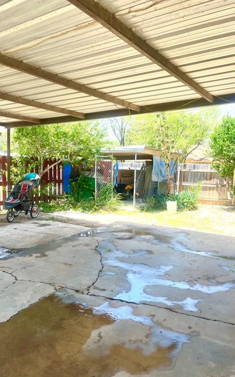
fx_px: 287
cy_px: 190
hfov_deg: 44.5
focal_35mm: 28
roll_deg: -0.8
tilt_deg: -4.3
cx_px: 112
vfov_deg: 66.5
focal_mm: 5.1
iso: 50
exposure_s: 1/608
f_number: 1.6
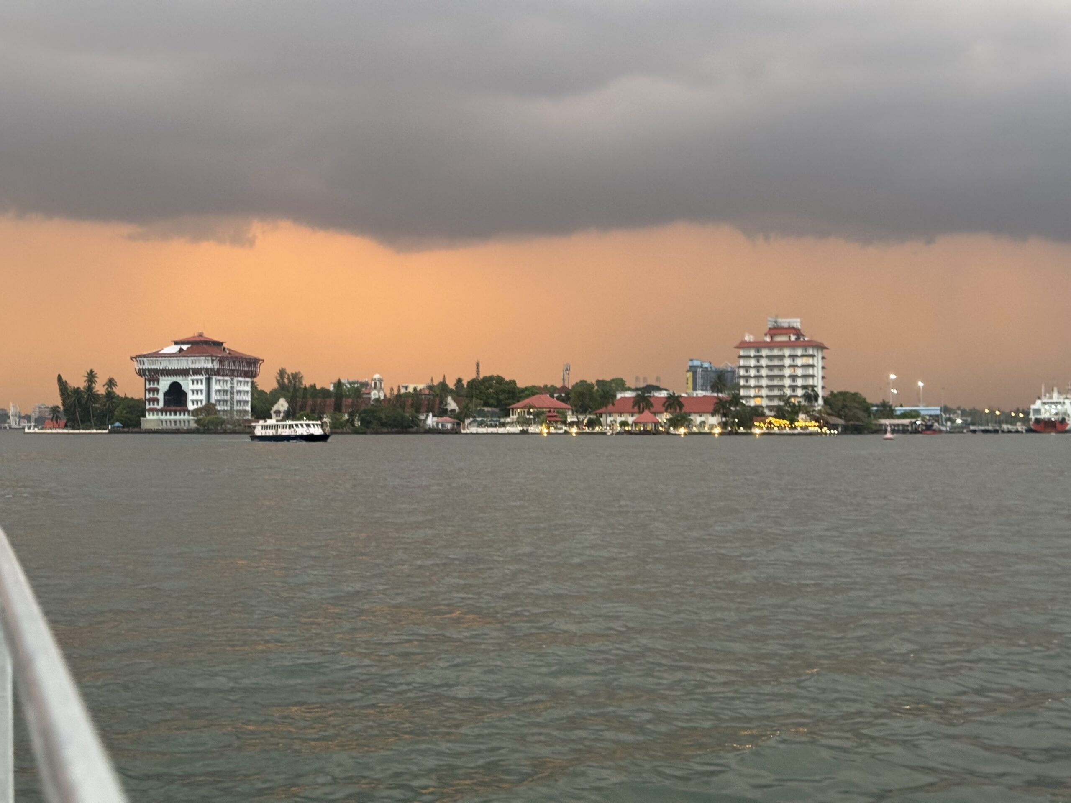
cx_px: 536
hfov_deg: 39.7
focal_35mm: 48
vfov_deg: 30.3
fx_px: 1485
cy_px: 402
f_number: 1.78
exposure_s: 1/60
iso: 160
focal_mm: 6.76
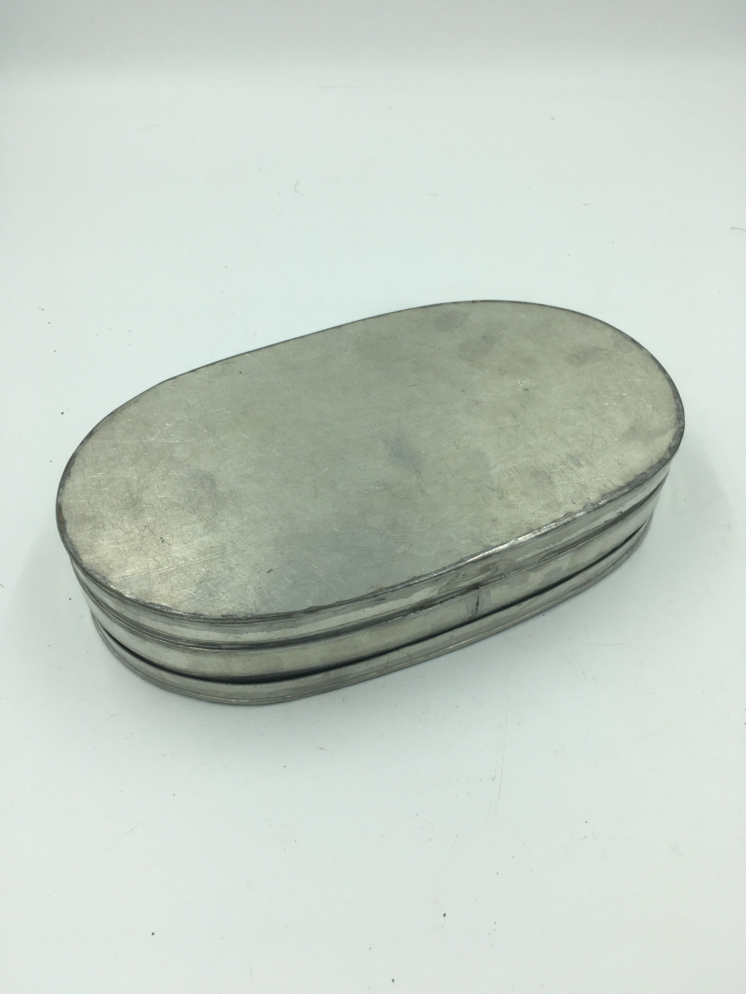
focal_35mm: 29
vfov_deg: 61.7
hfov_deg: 48.2
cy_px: 497
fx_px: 833
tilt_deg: -46.5
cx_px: 373
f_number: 2.2
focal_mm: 4.15
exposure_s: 1/371
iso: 25
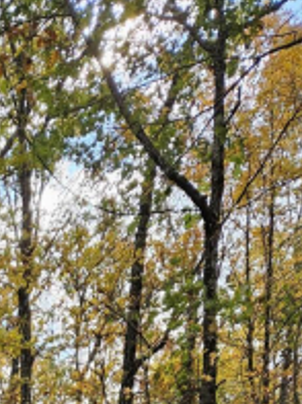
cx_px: -125
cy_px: 682
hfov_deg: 17.3
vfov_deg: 19.9
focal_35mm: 78
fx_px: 910
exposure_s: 1/390
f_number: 1.8
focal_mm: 5.4
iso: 50
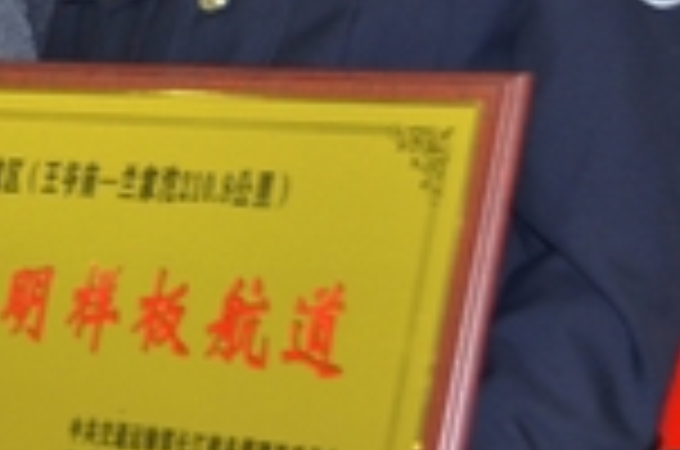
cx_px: -428
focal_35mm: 186
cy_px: 162
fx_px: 3506
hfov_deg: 10.6
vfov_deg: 7.3
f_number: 4.2
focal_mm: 34
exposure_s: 1/60
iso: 800
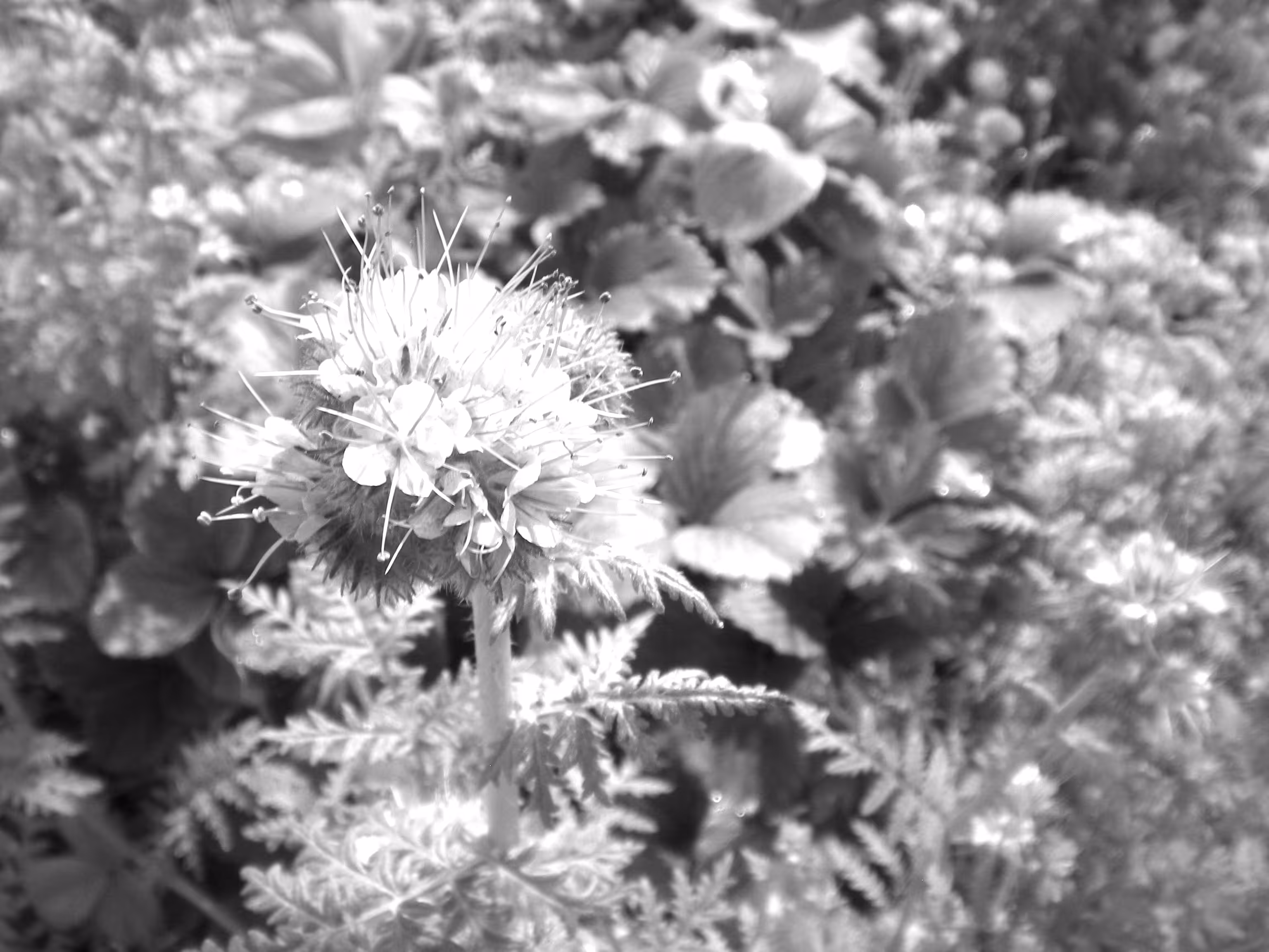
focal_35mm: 38
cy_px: 476
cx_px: 634
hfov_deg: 49.0
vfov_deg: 37.7
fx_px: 1393
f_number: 4.6
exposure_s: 1/190
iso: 50
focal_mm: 6.3
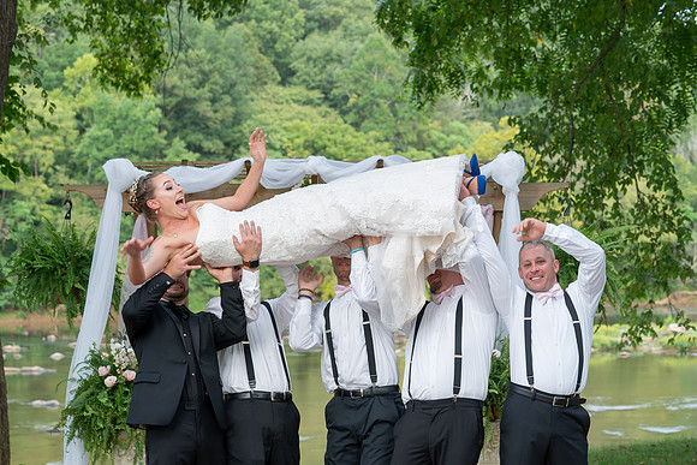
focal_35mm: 80
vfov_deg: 17.0
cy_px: 232
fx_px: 1557
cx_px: 348
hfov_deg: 25.2
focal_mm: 80
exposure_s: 1/200
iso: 640
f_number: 5.6
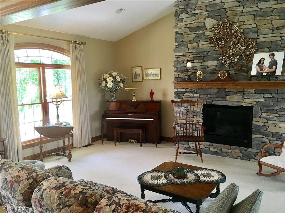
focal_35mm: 29
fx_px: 239
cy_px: 106
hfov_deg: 61.7
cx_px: 142
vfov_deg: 48.2
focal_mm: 4.15
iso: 25
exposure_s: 1/30
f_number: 2.2
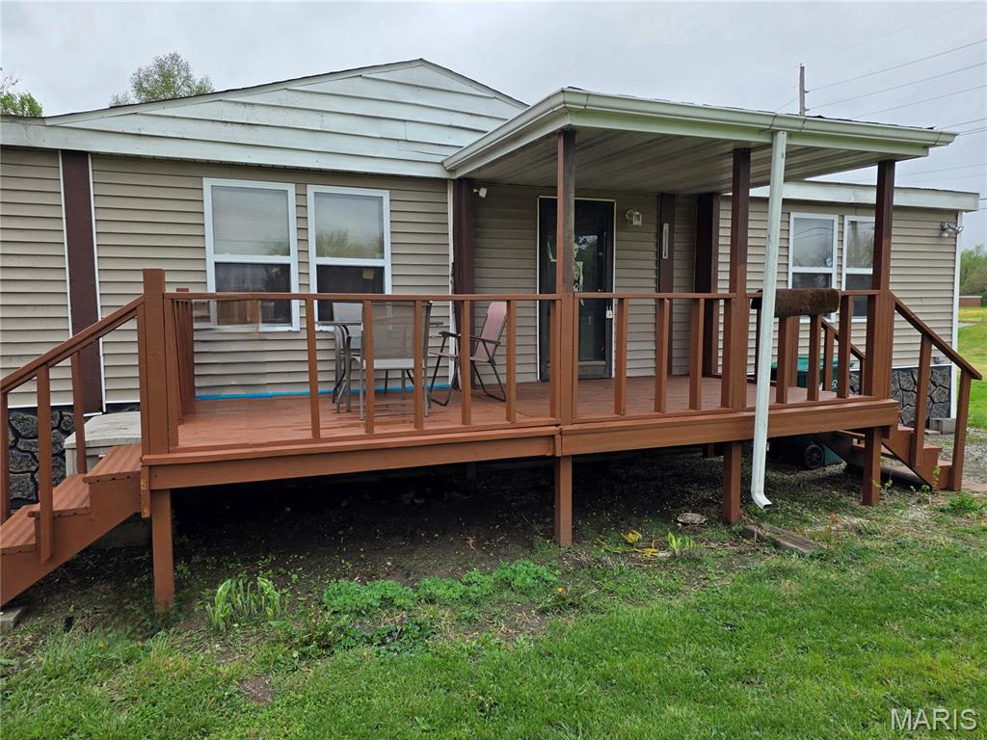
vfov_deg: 58.9
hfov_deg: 73.9
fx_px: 656
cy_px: 370
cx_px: 494
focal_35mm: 23
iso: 80
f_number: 1.7
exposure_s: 1/2500
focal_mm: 6.25
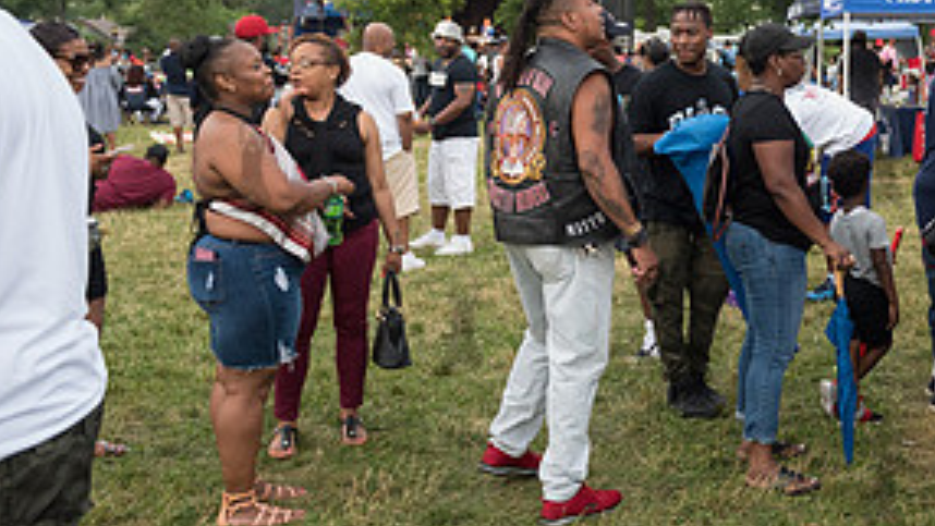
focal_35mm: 51
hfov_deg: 37.3
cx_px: 883
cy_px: 152
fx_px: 1265
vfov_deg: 23.3
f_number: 3.5
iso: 1250
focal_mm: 24
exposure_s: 1/125
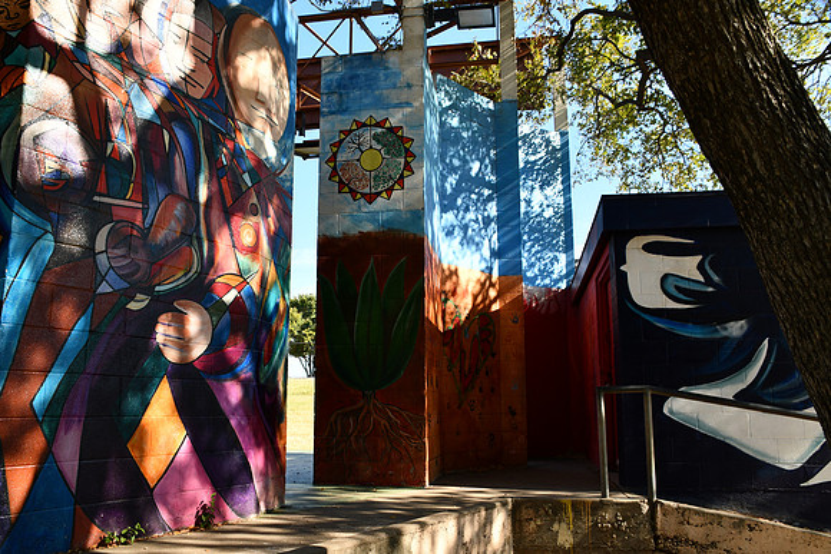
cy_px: 277
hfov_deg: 61.9
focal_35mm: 30
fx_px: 693
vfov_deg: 43.6
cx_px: 416
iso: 200
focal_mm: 20
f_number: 7.1
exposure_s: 1/250
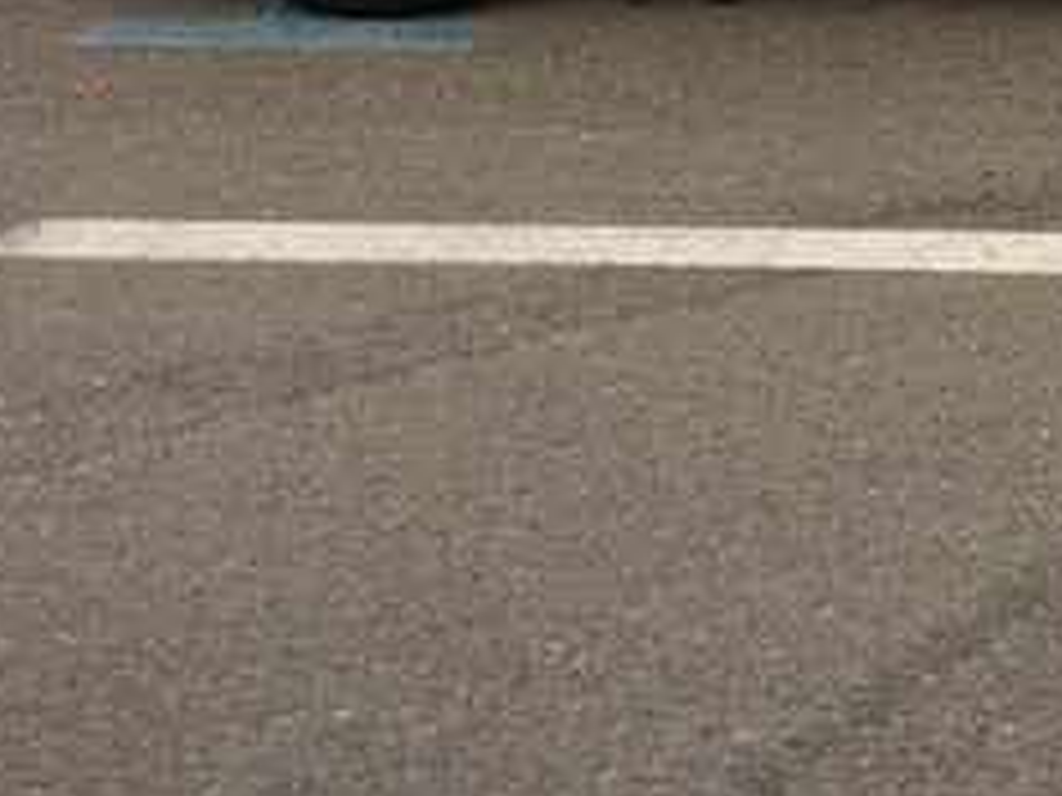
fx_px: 2485
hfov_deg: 22.1
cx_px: 1310
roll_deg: +0.7
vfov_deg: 17.4
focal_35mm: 81
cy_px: -155
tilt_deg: -14.0
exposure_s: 1/398
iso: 32
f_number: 2.2
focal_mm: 4.15
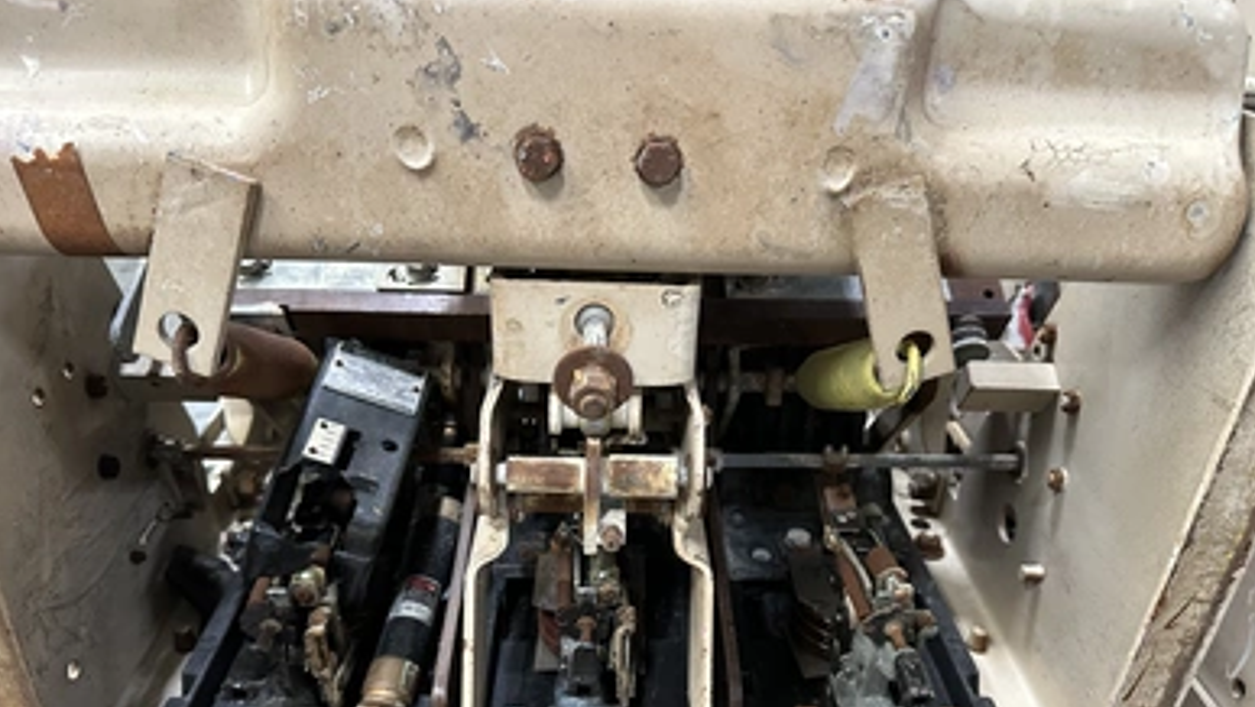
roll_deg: -2.1
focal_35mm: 27
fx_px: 899
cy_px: 473
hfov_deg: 69.8
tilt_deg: -30.8
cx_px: 636
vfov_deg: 42.3
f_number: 1.78
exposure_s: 1/60
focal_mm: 6.86
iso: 640
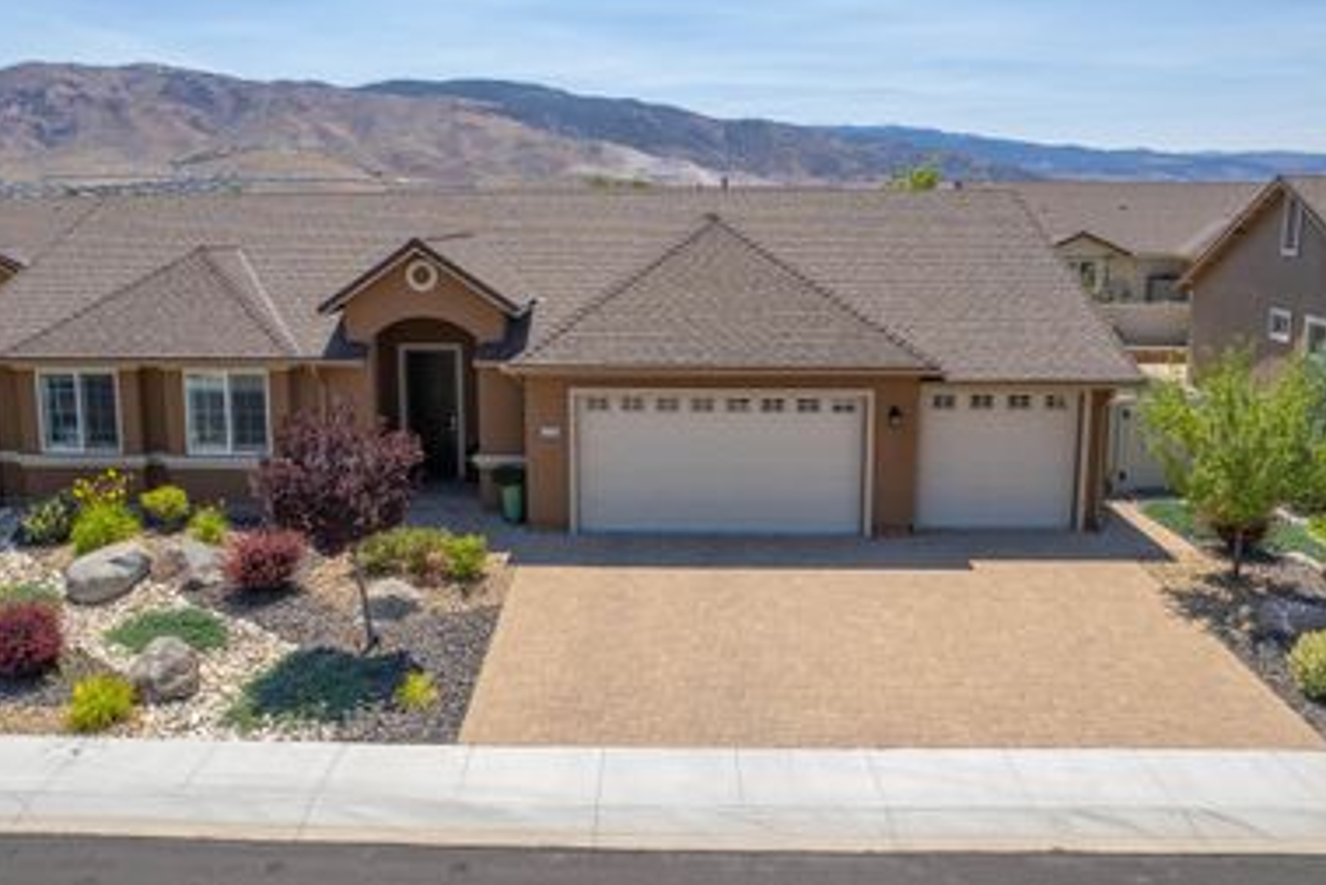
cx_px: 612
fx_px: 1069
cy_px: 373
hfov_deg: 63.6
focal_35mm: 29
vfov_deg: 44.9
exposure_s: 1/3000
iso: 120
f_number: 2.8
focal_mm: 8.38
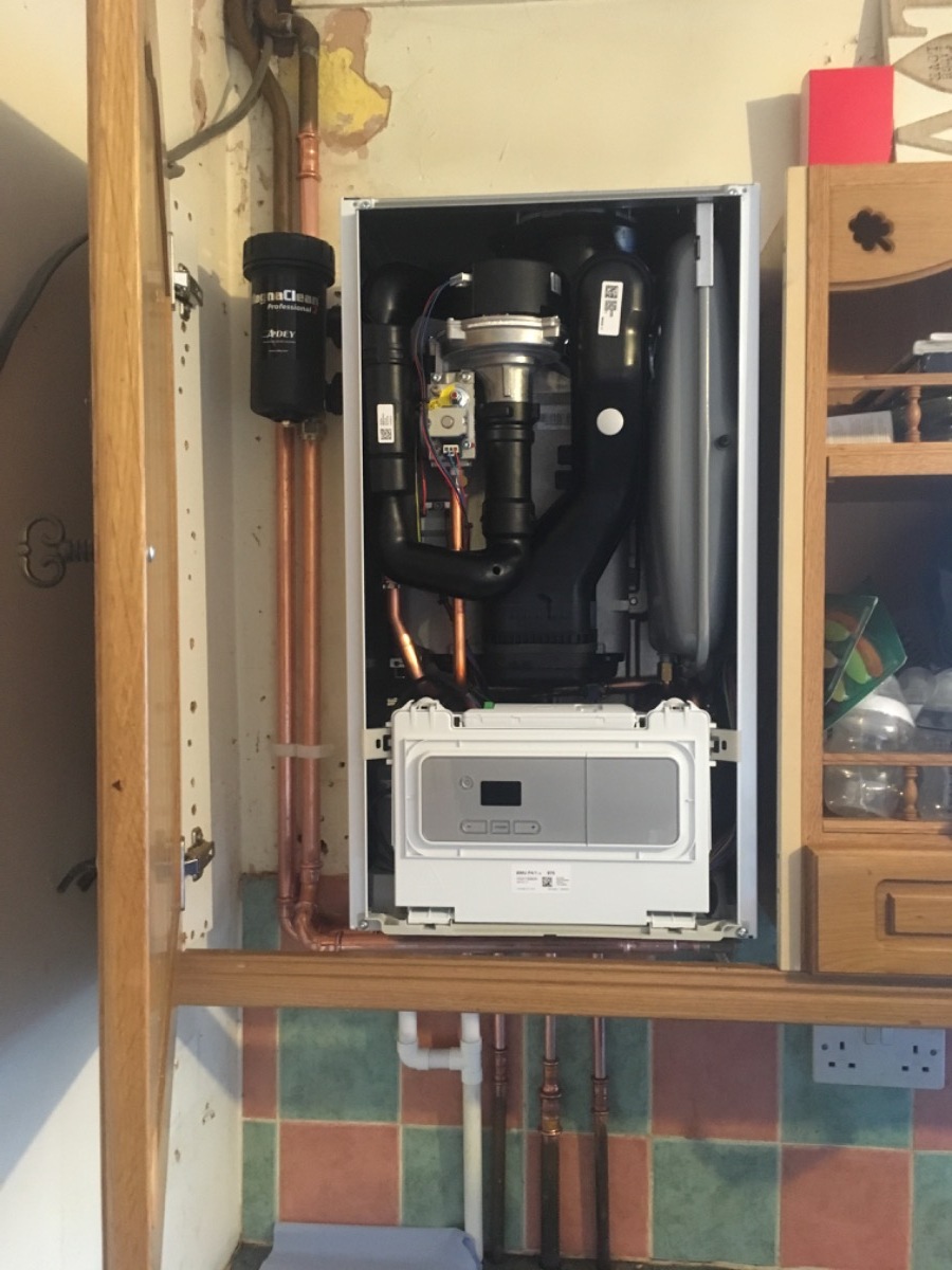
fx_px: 1063
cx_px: 476
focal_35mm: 29
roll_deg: +0.9
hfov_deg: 48.2
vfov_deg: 61.7
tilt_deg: -1.9
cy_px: 635
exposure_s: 1/17
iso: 250
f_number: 2.2
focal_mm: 4.15
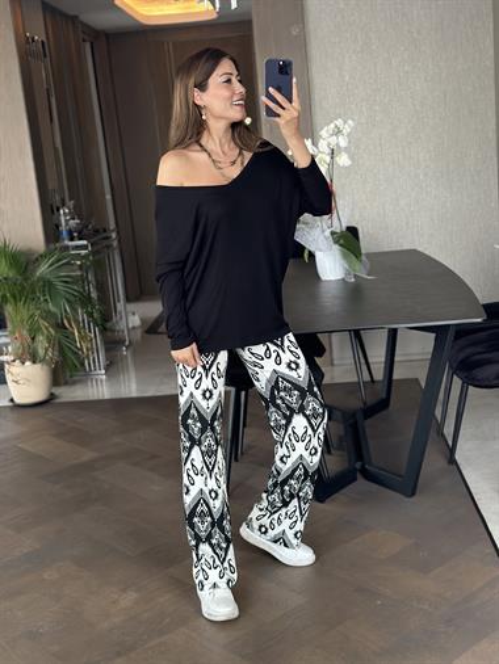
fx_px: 922
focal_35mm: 48
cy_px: 332
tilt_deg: -20.0
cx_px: 250
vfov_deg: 39.6
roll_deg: +6.0
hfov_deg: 30.3
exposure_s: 1/60
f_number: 1.78
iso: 320
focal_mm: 6.86
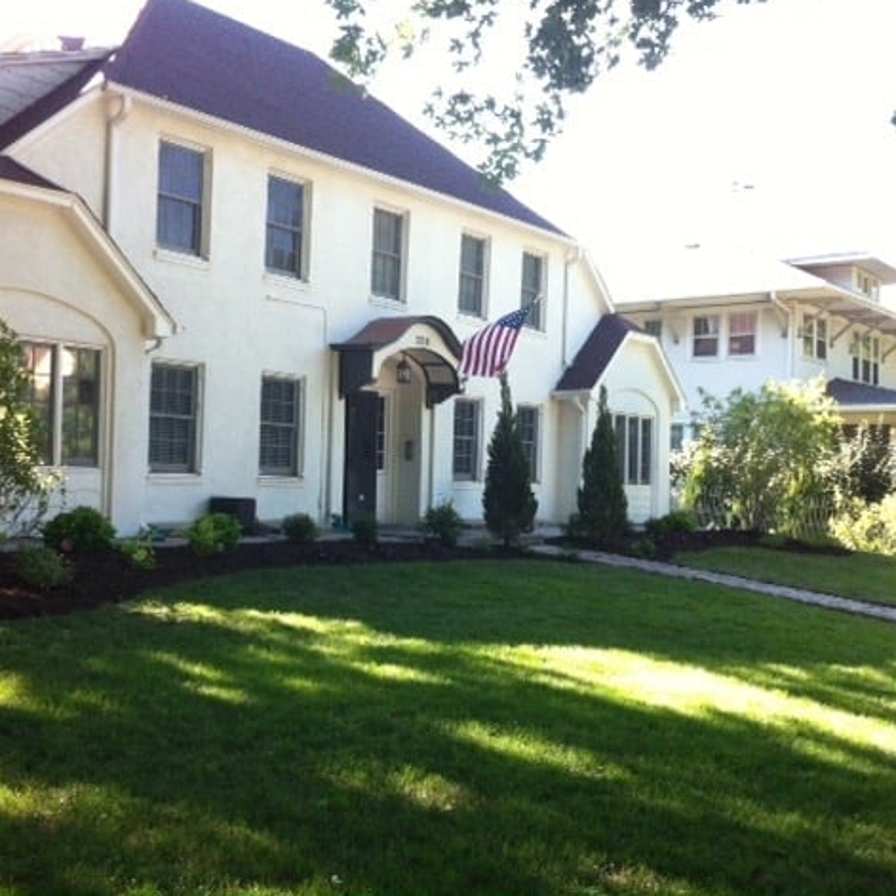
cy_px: 445
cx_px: 365
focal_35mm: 42
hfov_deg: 39.9
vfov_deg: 40.0
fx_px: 1230
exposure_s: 1/120
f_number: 2.8
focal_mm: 3.85
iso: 100
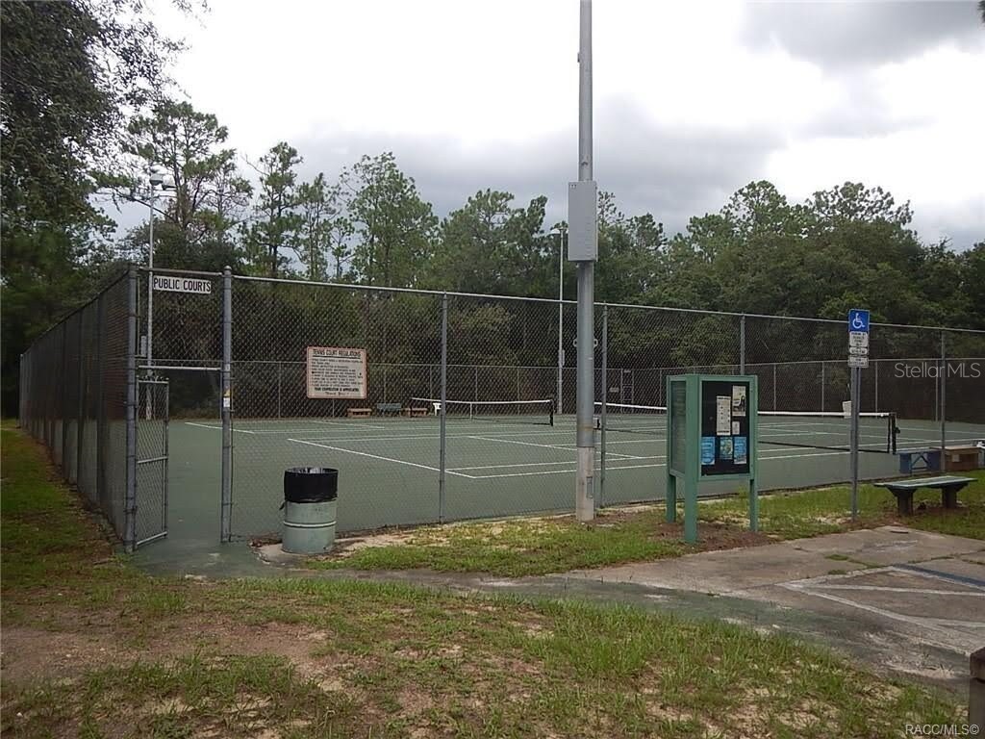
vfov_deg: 49.7
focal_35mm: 28
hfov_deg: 63.4
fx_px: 797
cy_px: 370
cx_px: 492
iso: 160
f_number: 3.9
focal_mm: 5
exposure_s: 1/250
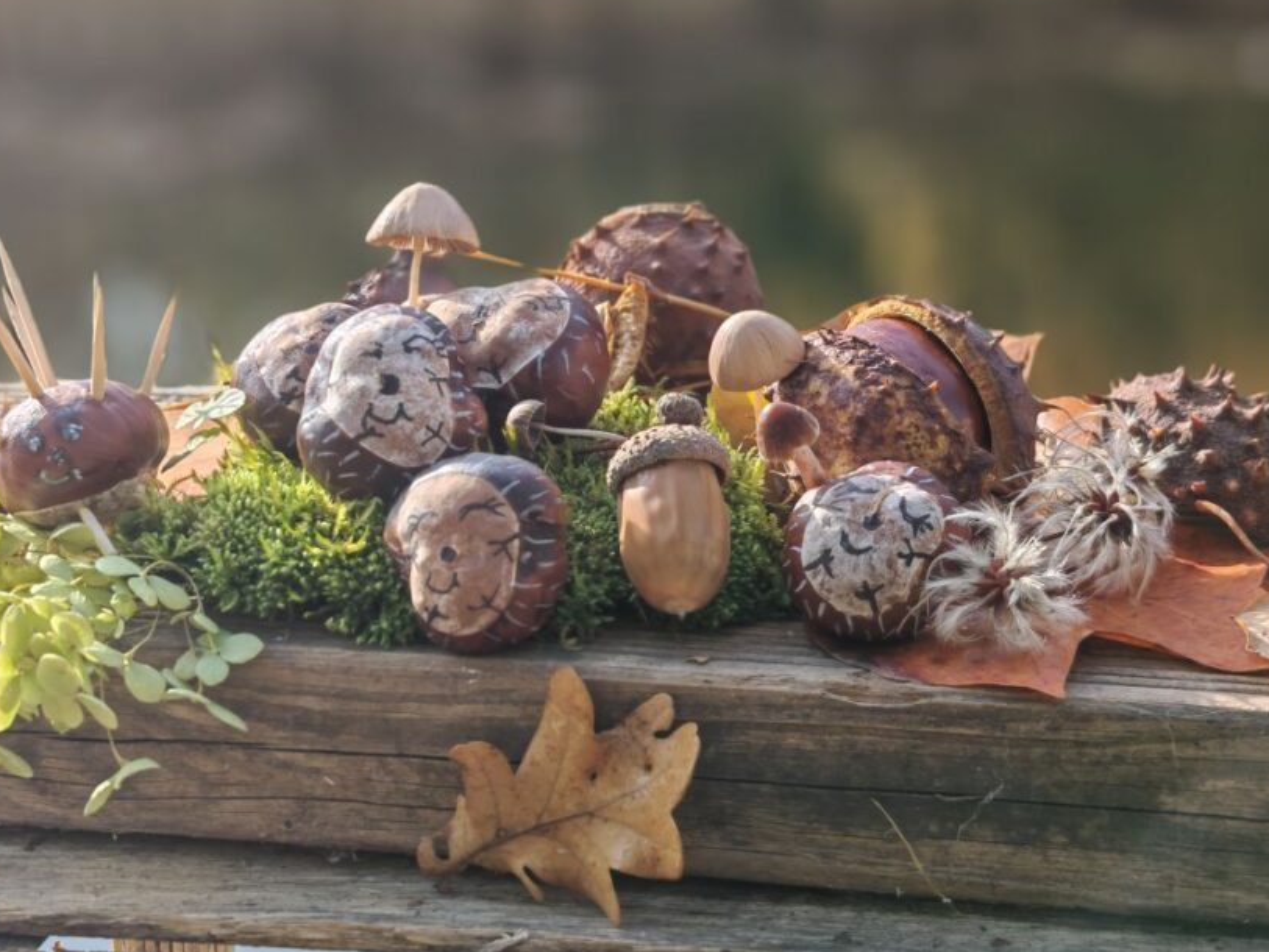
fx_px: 2493
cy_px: 404
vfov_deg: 21.6
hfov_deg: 28.5
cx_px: 557
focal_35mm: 68
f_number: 2.4
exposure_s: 1/480
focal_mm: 6.83
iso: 50
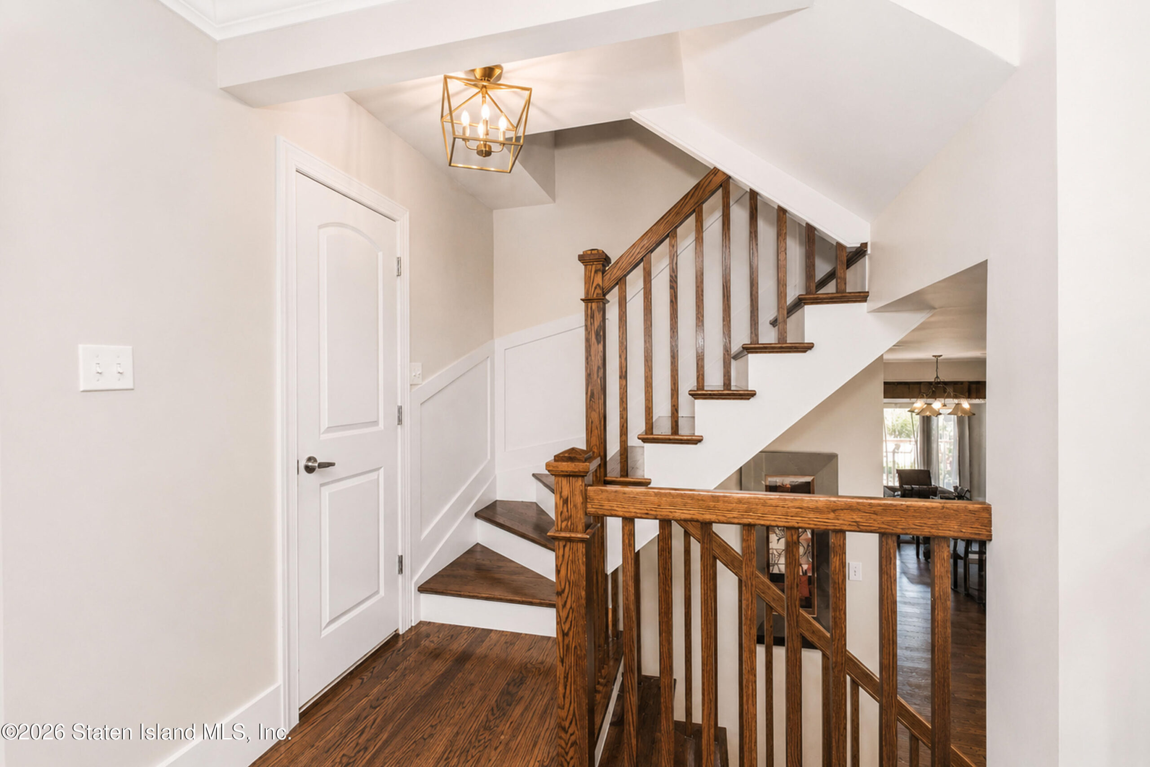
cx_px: 575
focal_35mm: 15
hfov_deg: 100.4
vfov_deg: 77.3
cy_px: 384
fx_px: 479
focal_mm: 10
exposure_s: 1/250
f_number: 7.1
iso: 1250
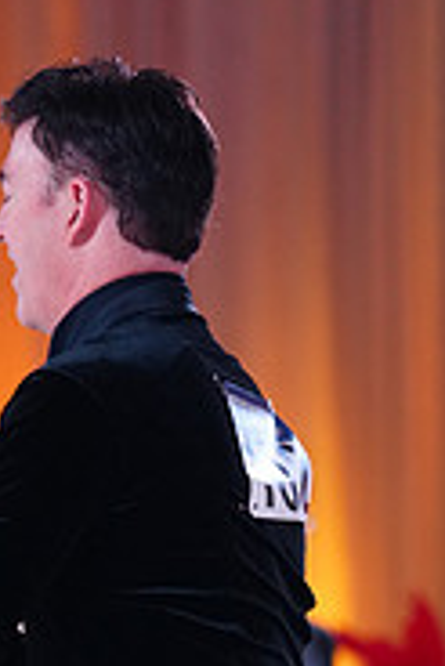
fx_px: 8790
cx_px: -60
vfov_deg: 4.3
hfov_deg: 2.9
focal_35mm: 475
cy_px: 912
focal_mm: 151
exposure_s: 1/400
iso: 1600
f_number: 2.8
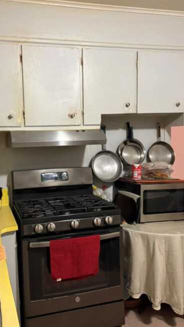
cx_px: 64
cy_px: 161
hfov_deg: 35.4
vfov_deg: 59.5
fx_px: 286
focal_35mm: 33
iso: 400
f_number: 1.6
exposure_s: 1/40
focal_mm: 5.96
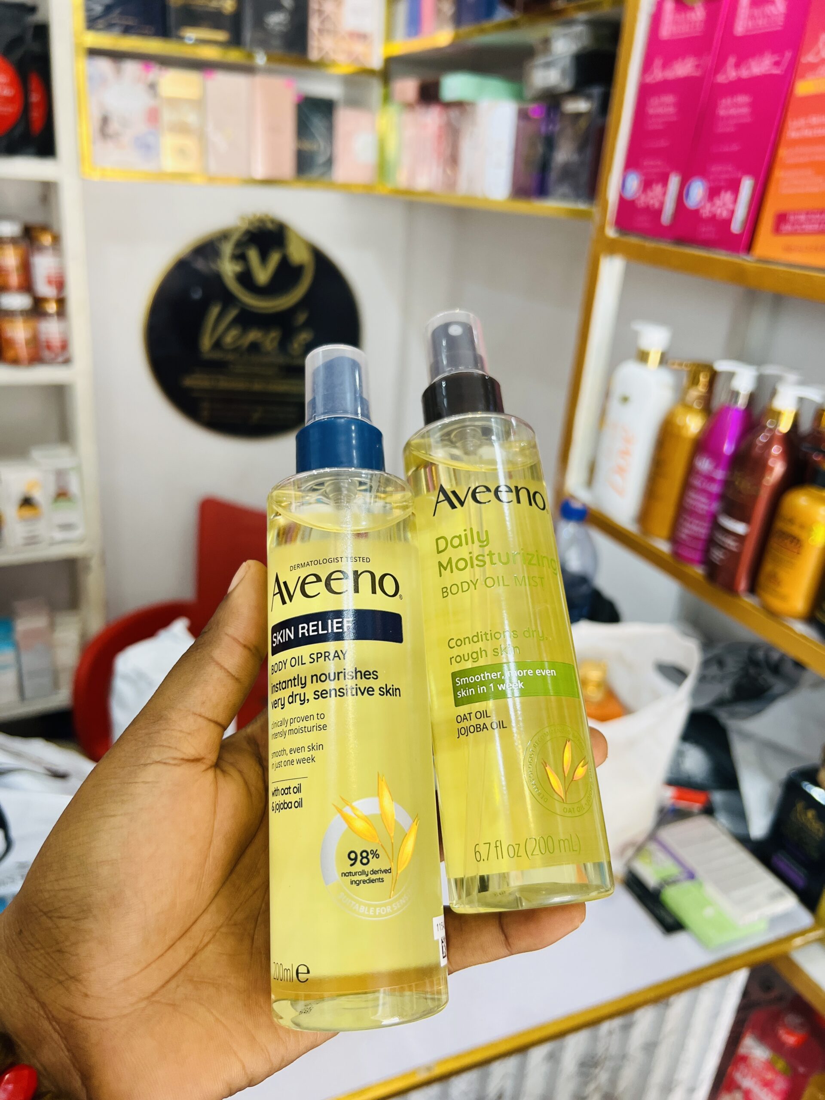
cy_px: 550
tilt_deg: -22.2
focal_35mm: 26
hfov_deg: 53.1
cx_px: 412
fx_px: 826
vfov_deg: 67.3
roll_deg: -4.8
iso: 125
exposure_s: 1/121
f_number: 1.5
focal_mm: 5.7
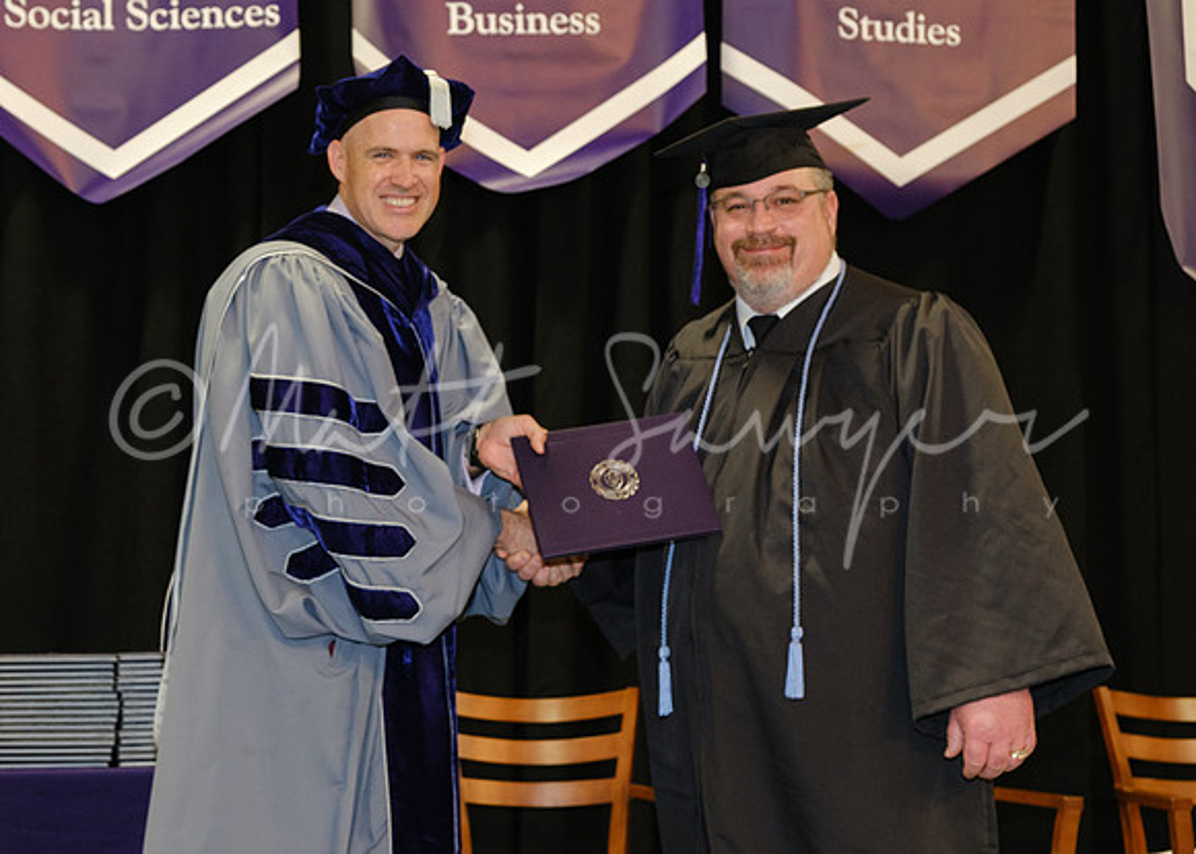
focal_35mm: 58
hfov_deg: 33.1
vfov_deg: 24.3
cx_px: 365
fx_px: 1985
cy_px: 457
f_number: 3.2
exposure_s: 1/125
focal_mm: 26.4
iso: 1250
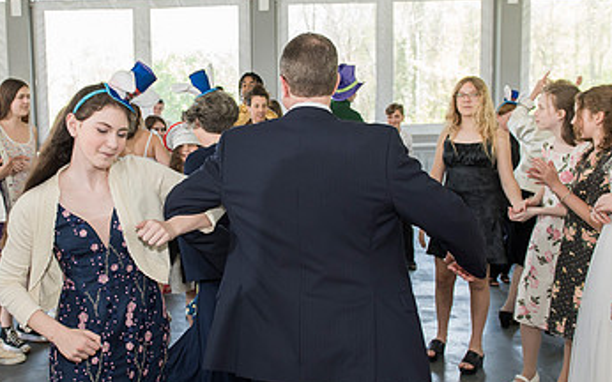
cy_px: 181
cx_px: 203
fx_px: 684
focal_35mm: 41
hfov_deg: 47.4
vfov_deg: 31.2
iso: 640
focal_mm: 24
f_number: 4
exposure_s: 1/160
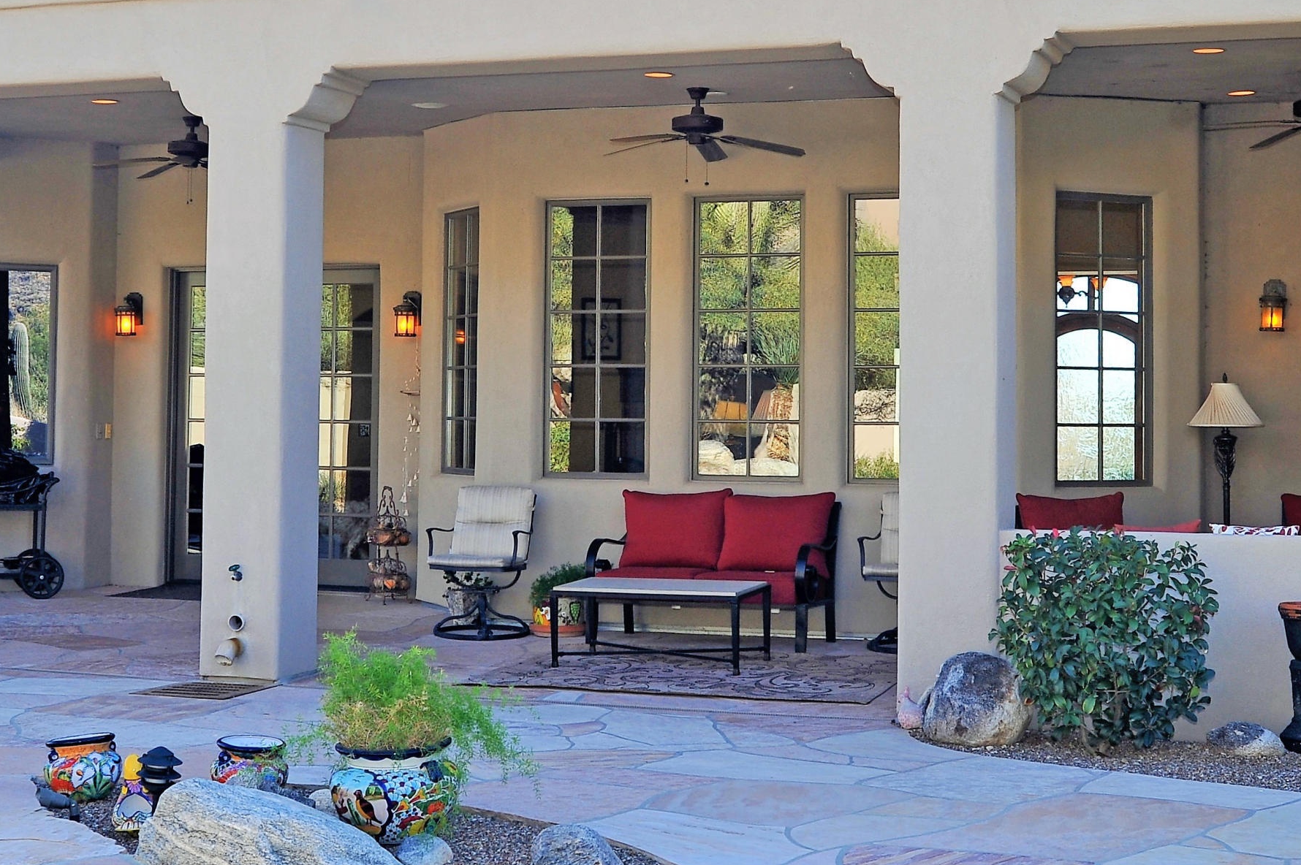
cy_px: 286
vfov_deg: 22.9
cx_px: 615
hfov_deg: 33.9
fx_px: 2131
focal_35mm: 59
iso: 320
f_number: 7.1
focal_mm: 35
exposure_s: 1/250
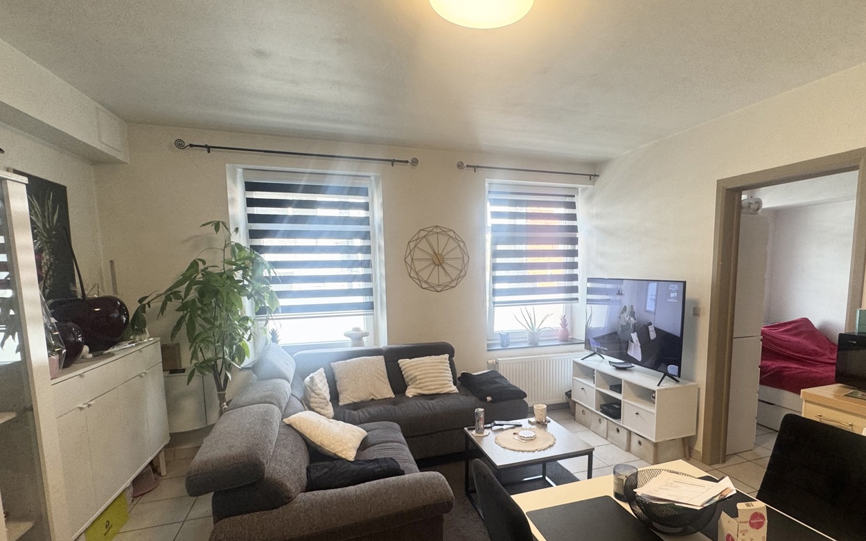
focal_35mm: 19
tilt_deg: -6.0
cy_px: 322
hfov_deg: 87.3
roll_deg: +0.8
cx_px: 502
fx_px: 448
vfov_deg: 61.7
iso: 125
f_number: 2.2
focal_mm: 2.22
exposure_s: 1/100
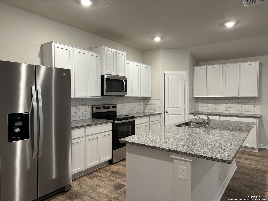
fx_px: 186
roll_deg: -0.2
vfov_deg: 56.8
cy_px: 100
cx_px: 134
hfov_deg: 71.6
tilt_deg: -1.4
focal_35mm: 24
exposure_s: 1/60
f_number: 1.78
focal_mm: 6.86
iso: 200
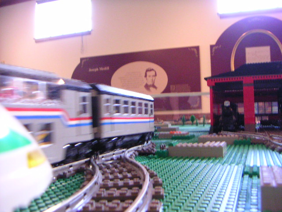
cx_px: 141
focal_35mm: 37
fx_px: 301
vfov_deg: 38.7
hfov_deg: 50.1
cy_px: 106
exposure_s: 1/20
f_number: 2.8
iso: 400
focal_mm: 4.8
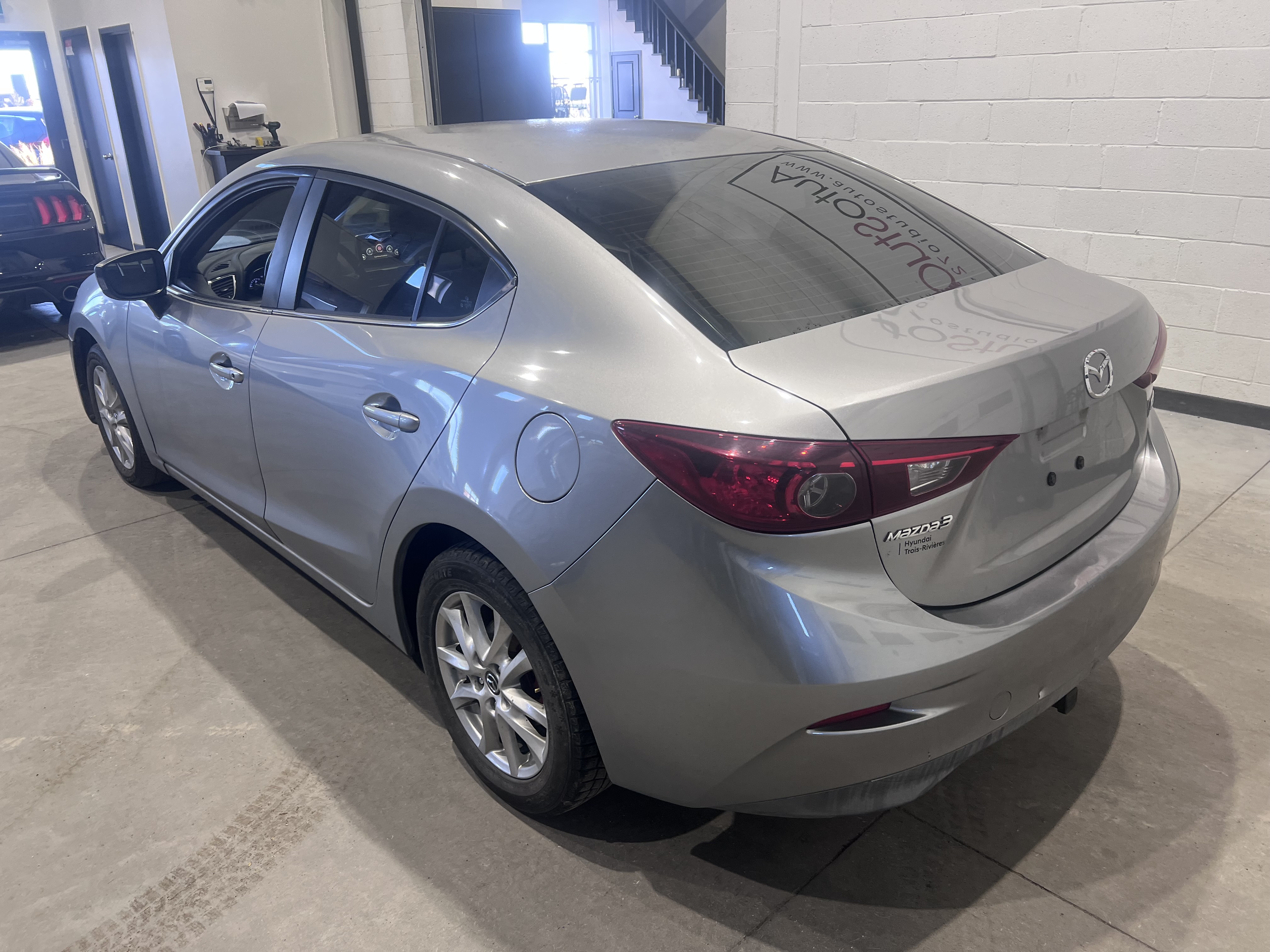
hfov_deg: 67.3
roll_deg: +2.0
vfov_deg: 53.1
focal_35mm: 26
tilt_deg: -18.5
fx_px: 954
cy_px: 476
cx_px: 635
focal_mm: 5.7
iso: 100
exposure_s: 1/120
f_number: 1.5
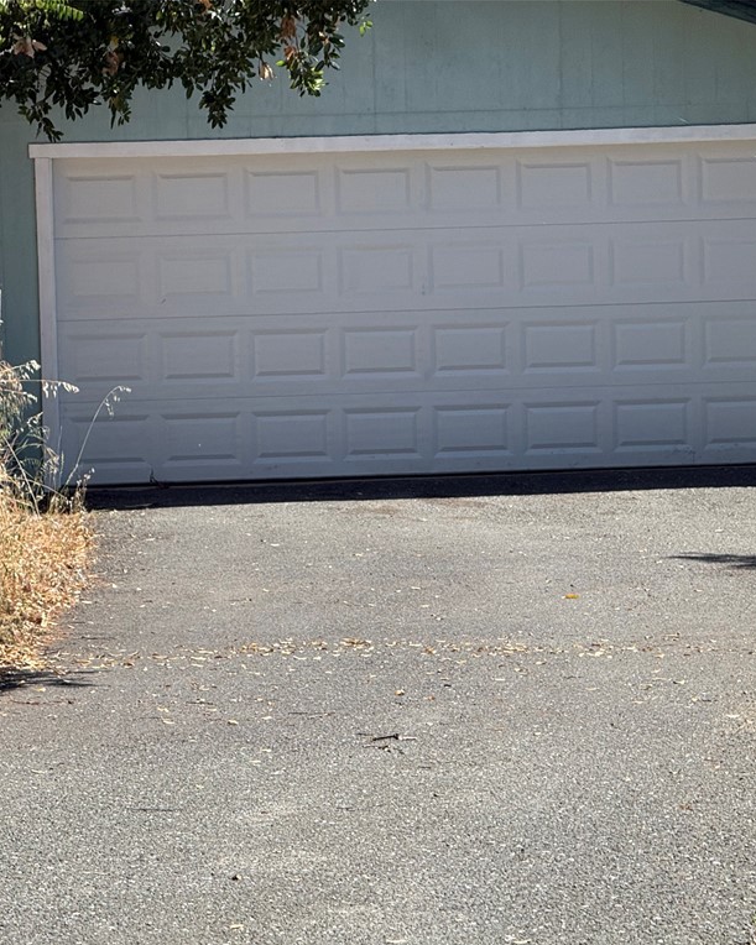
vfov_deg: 12.3
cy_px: 474
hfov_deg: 9.8
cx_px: 395
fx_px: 4392
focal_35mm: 157
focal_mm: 15.66
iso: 50
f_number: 2.8
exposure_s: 1/714
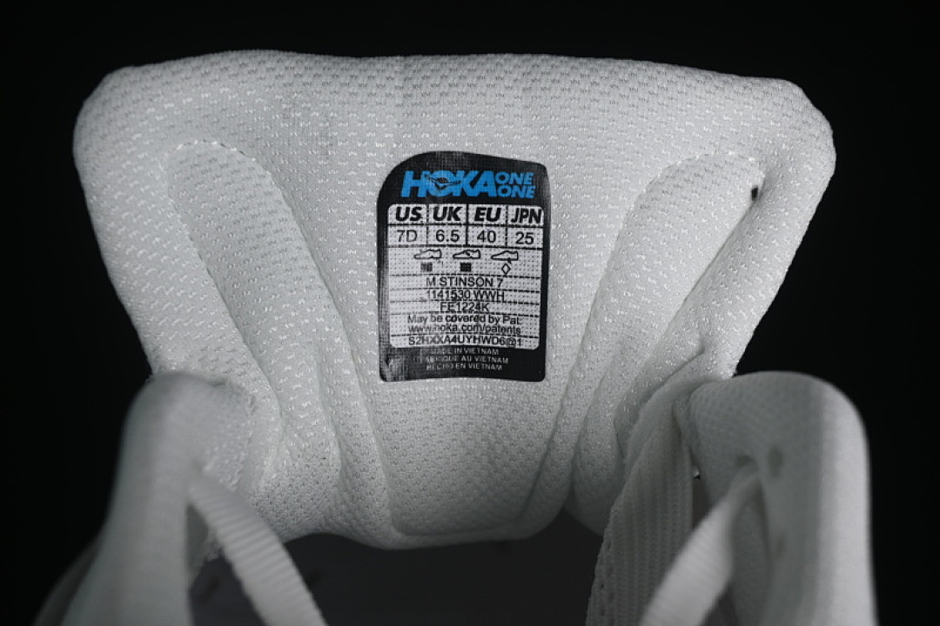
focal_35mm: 75
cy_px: 313
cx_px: 470
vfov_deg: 18.2
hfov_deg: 27.0
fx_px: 1958
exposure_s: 1/80
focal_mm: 50
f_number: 8
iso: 160
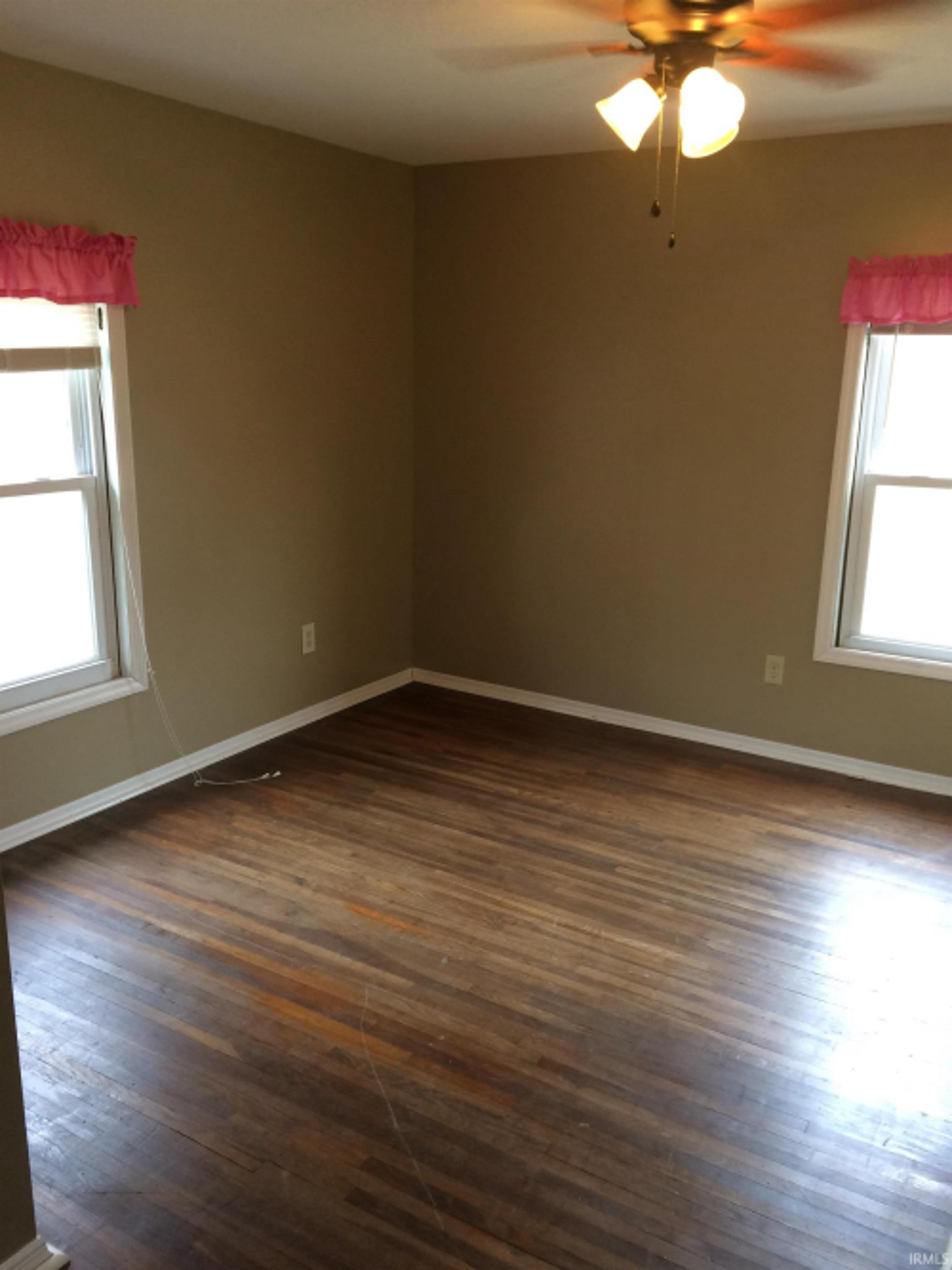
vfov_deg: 61.7
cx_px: 476
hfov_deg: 48.2
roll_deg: -0.2
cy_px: 635
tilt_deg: -15.9
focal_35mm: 29
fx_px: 1064
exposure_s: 1/30
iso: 100
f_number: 2.2
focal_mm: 4.15
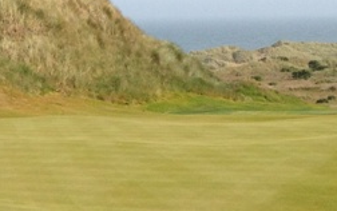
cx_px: 3
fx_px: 1351
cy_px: 103
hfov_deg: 14.0
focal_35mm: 147
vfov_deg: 8.9
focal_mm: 4.28
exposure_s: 1/1534
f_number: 2.4
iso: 50
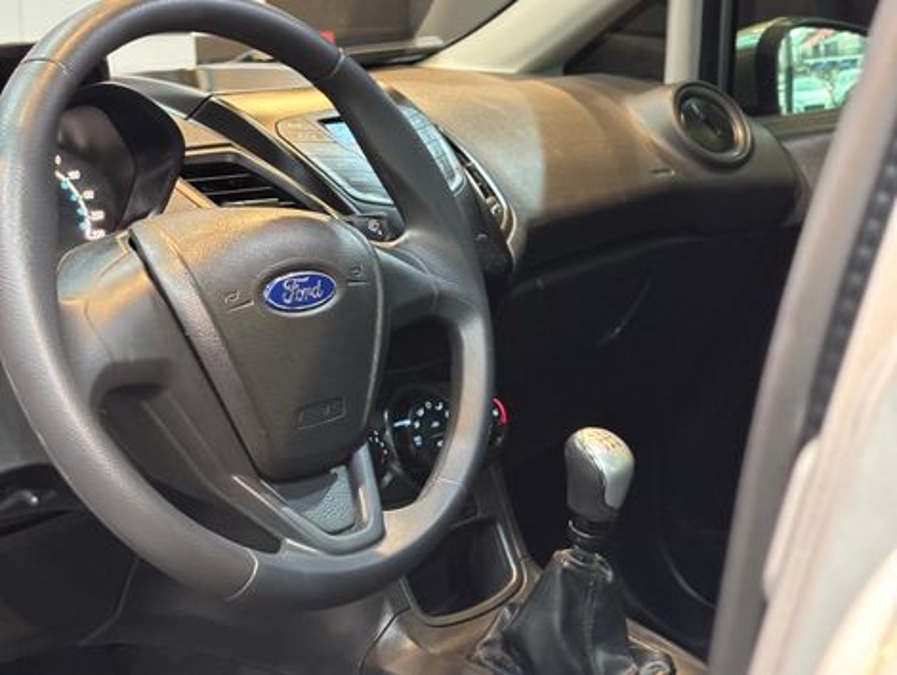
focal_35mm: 52
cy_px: 338
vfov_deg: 28.1
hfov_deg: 36.8
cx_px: 448
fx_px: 1350
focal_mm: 5.96
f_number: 1.6
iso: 320
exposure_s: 1/30
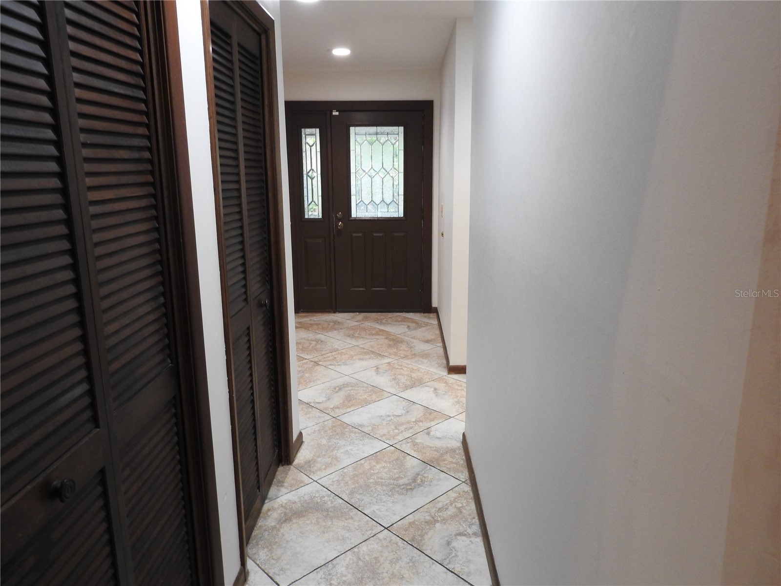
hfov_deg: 71.6
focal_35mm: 24
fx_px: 541
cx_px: 390
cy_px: 293
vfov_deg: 56.8
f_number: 3.3
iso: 220
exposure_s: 1/30
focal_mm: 4.3
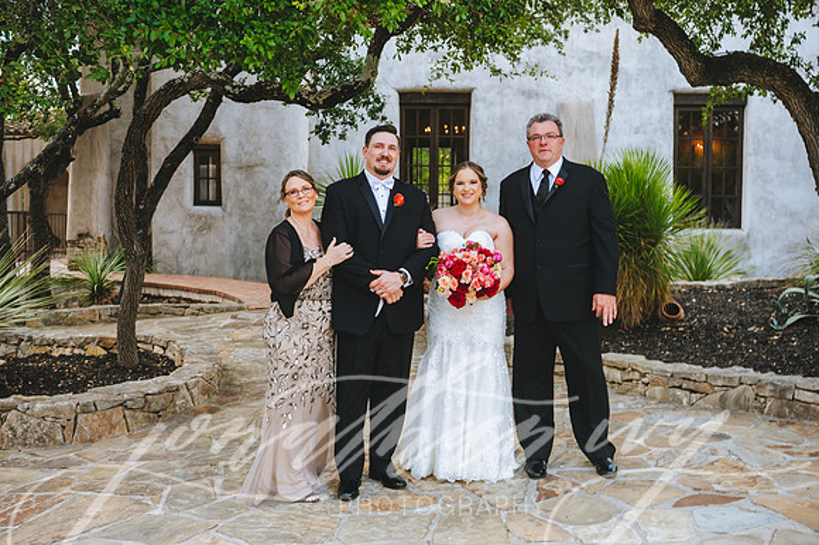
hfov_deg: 46.4
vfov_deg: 31.9
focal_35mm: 42
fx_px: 955
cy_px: 272
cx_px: 410
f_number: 3.5
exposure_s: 1/200
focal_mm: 42
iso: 200
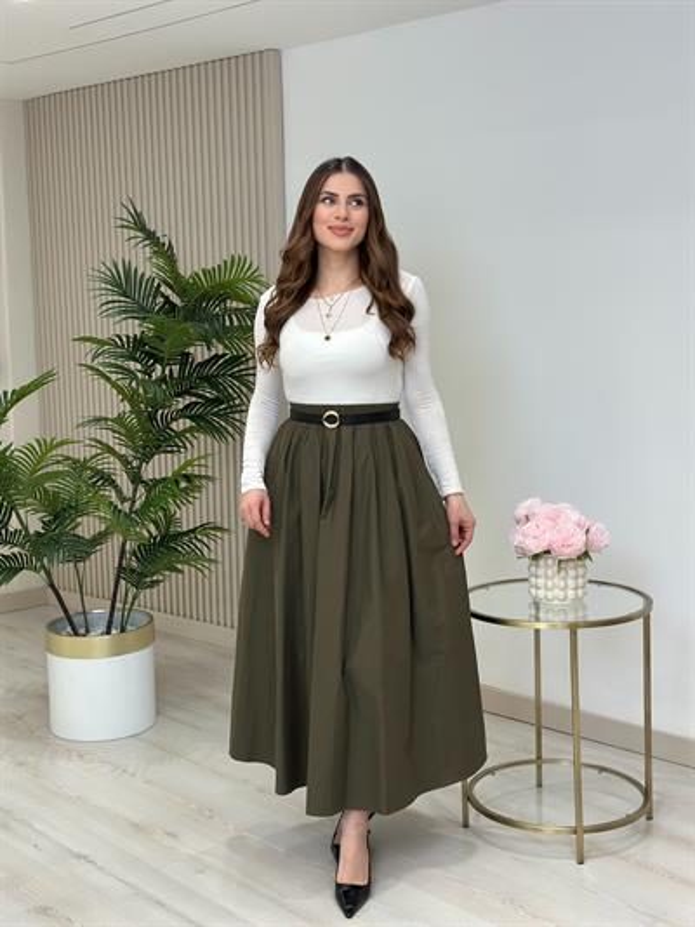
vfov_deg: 39.6
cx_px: 348
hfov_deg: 30.3
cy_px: 464
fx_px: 1284
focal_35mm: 48
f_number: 1.78
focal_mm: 6.86
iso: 80
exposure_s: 1/226
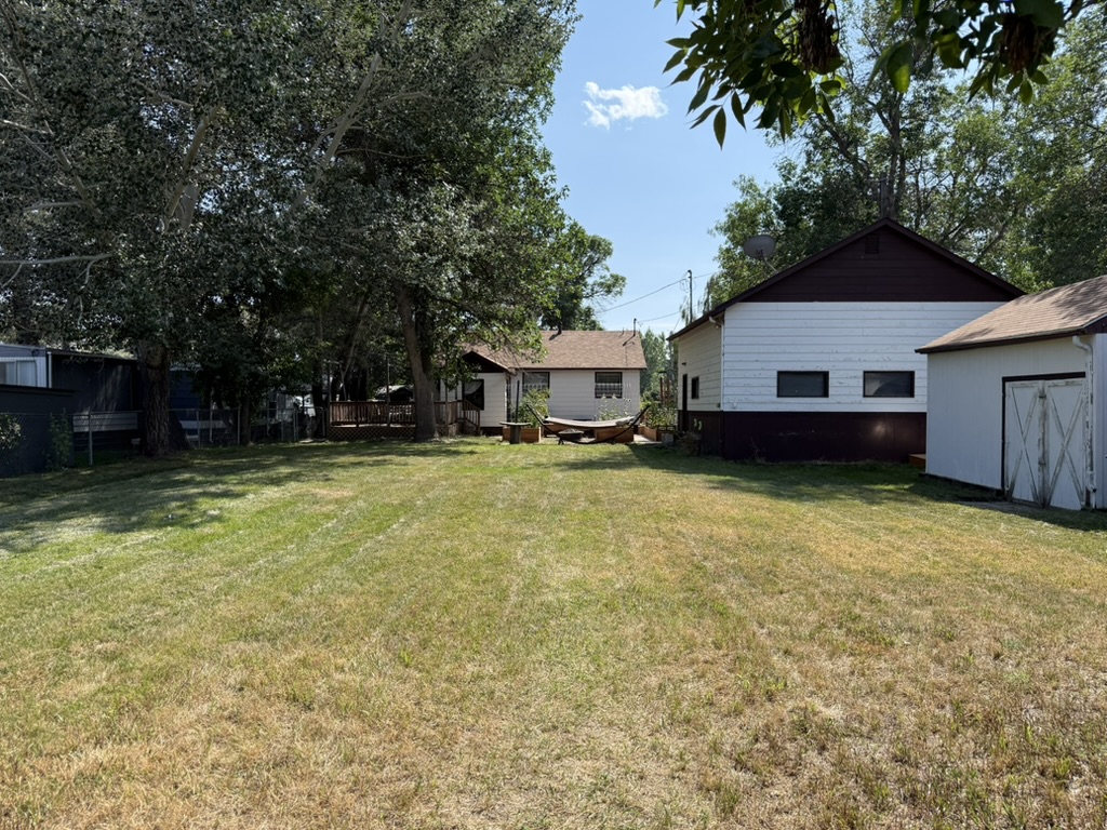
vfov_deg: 56.8
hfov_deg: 71.6
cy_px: 415
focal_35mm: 24
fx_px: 768
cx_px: 554
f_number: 1.78
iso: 100
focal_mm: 6.76
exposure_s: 1/3021
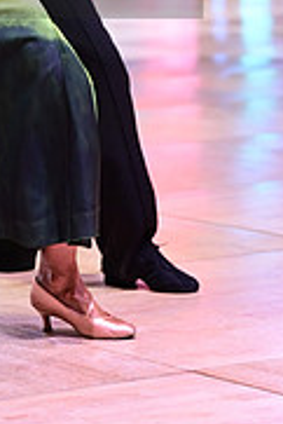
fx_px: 2636
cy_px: -59
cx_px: -119
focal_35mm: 224
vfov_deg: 9.1
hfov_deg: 6.1
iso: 1600
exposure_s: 1/500
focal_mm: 70
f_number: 2.8
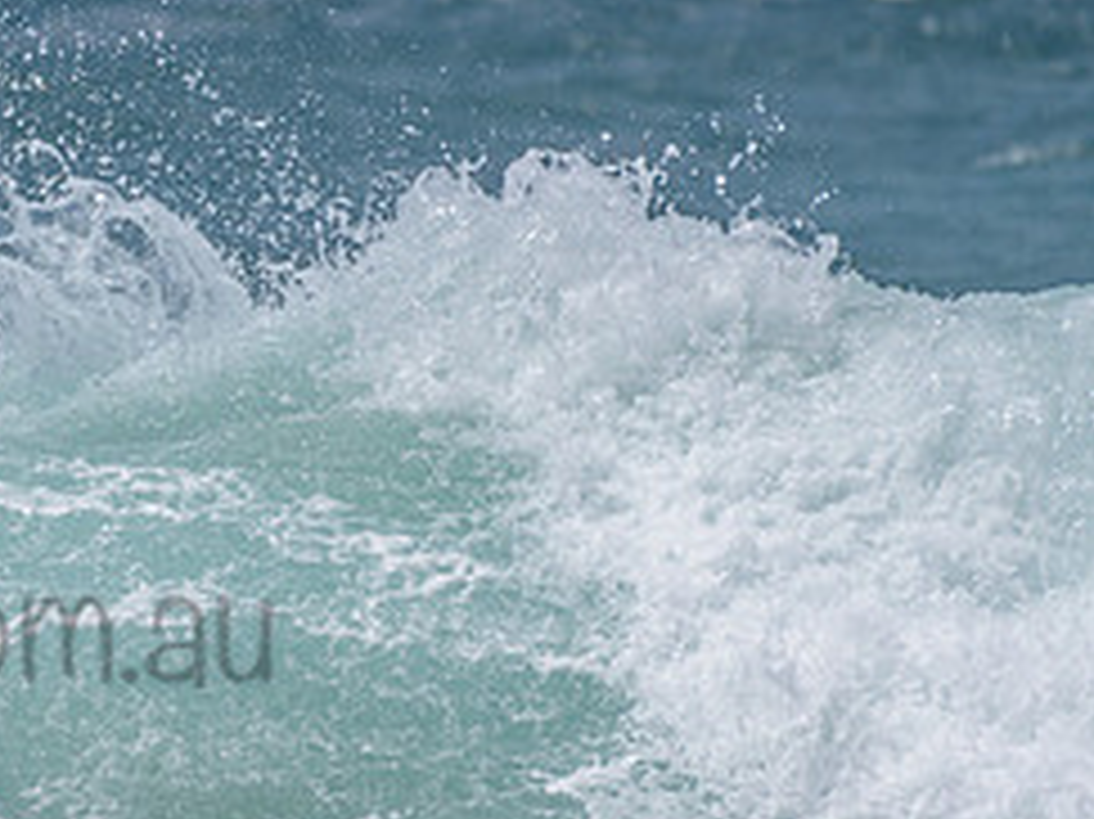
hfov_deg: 1.4
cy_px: 498
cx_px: -169
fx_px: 44571
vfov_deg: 1.1
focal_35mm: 1411
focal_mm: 500
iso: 80
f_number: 5.6
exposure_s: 1/2000
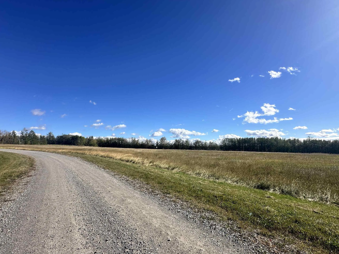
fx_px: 166
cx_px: 169
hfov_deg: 91.0
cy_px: 136
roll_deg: +0.9
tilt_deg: +4.3
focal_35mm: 17
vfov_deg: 74.6
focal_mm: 2.22
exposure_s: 1/2564
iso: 50
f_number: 2.2
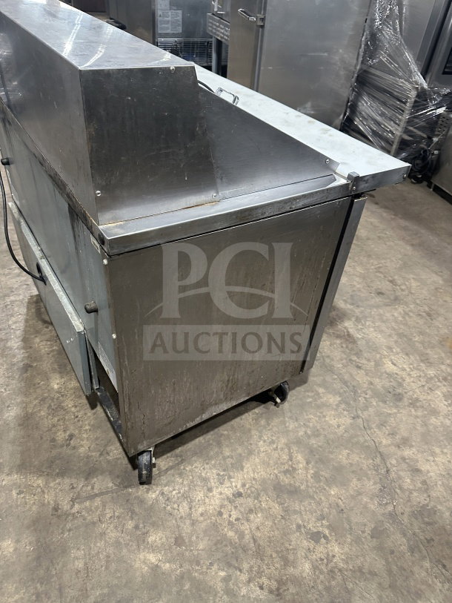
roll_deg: -8.0
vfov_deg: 71.6
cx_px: 226
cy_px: 302
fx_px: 418
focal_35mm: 24
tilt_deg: -40.5
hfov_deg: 56.8
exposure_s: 1/60
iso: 320
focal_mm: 6.86
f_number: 1.78
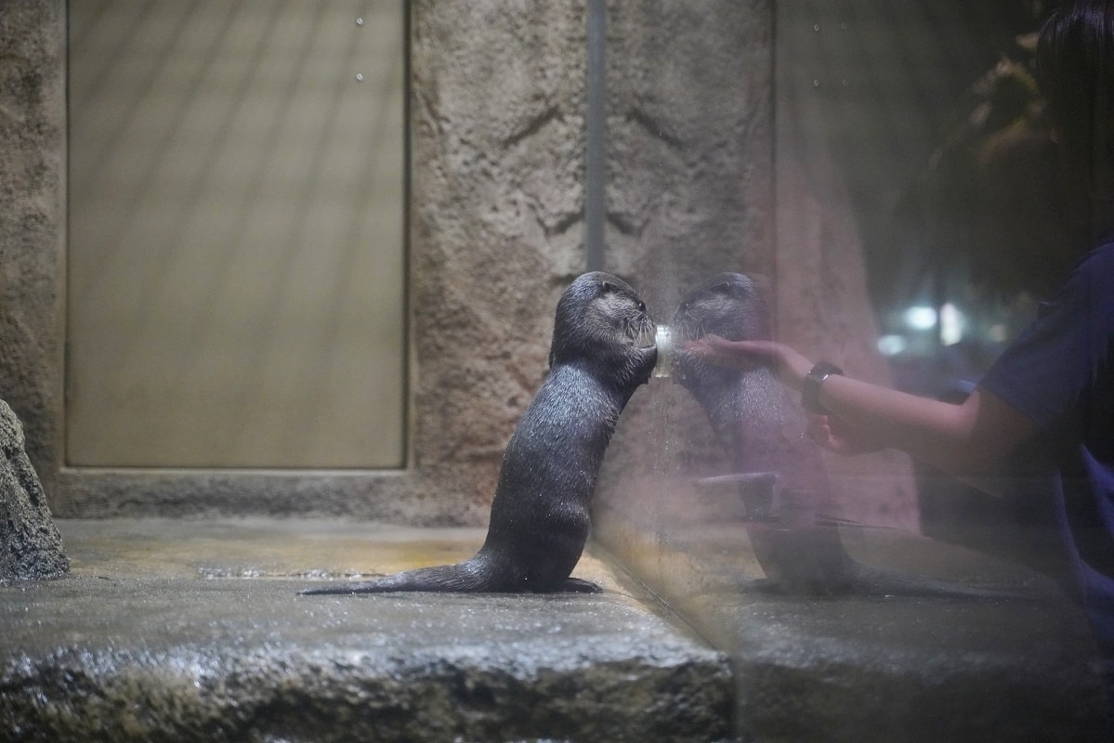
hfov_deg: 27.0
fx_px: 2321
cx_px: 557
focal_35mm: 75
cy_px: 372
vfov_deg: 18.2
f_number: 2.8
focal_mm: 75
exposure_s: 1/160
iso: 8000
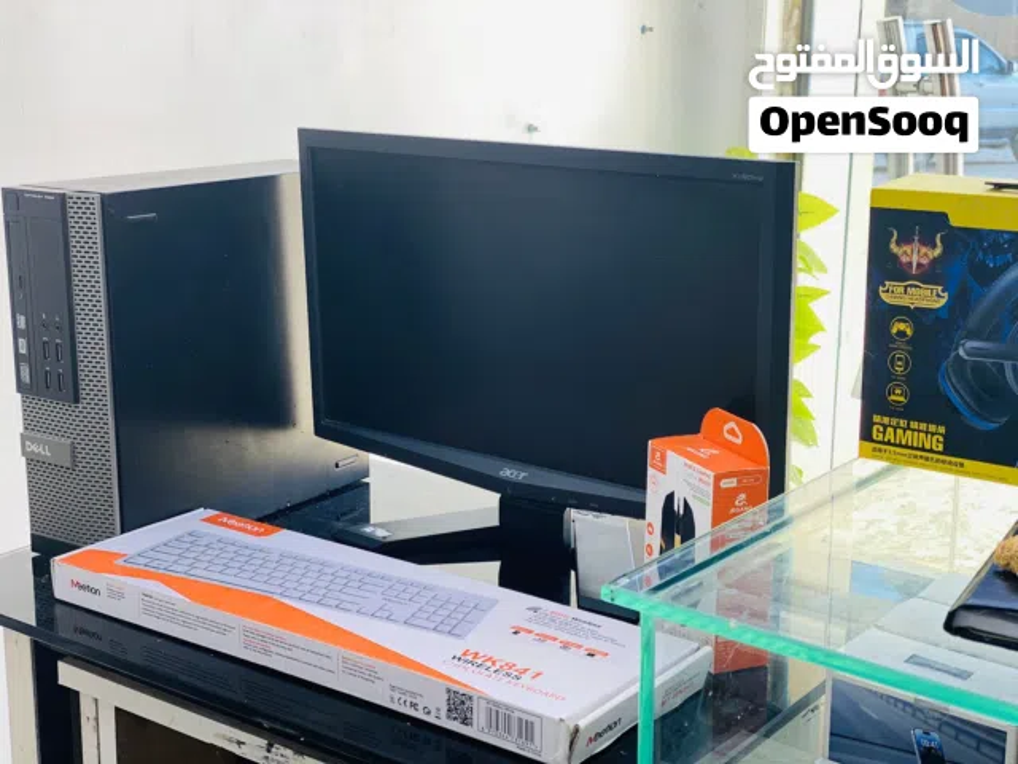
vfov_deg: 28.0
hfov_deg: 36.8
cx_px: 509
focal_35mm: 52
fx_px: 1529
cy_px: 382
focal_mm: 6
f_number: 2
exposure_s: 1/100
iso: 25
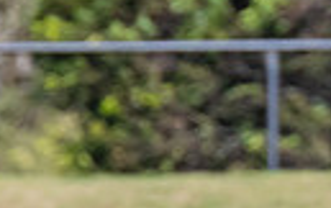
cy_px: 255
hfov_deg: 0.6
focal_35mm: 3281
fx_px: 29636
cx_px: 605
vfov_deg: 0.4
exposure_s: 1/1250
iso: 800
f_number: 11
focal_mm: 420
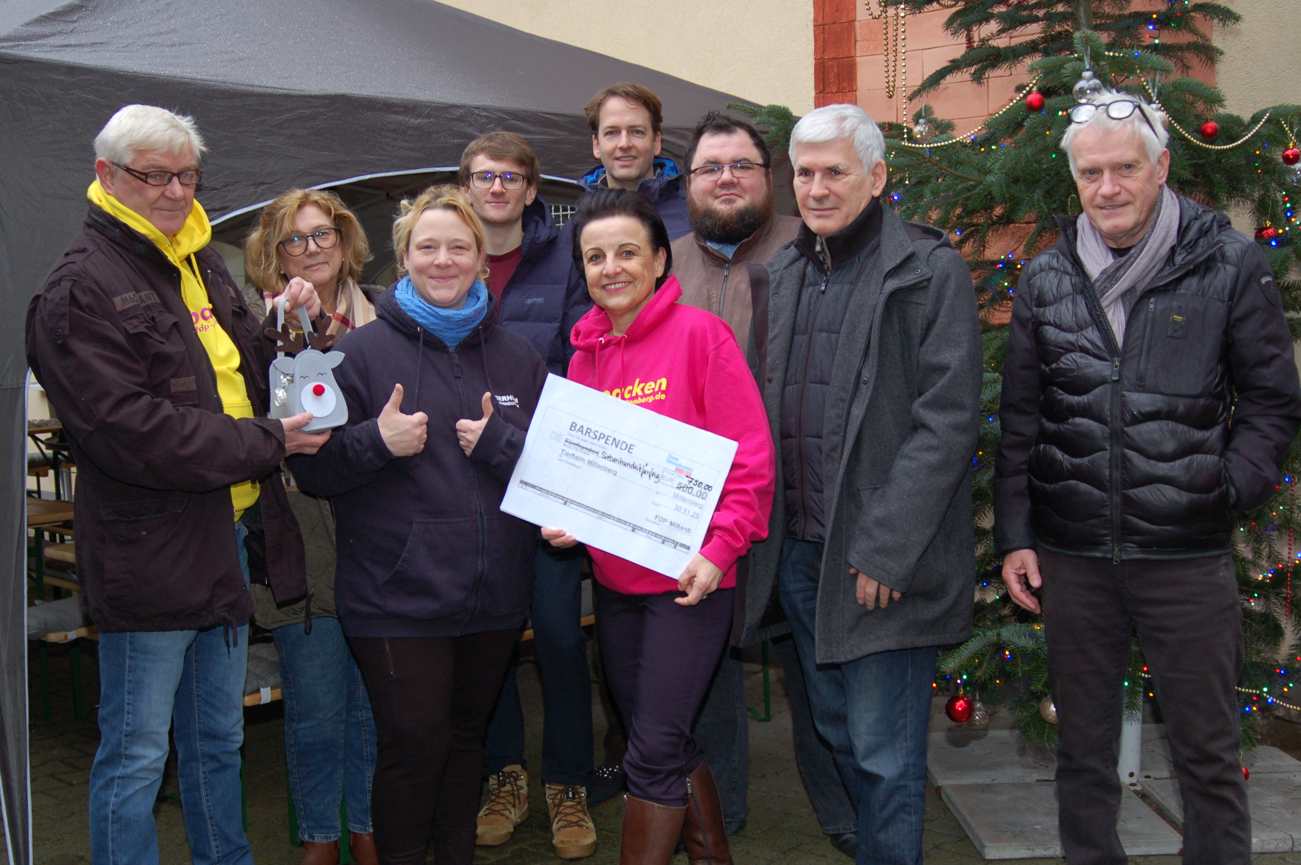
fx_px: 1552
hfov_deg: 45.5
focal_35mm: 43
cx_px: 646
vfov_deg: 31.1
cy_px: 433
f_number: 4
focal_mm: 28
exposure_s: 1/60
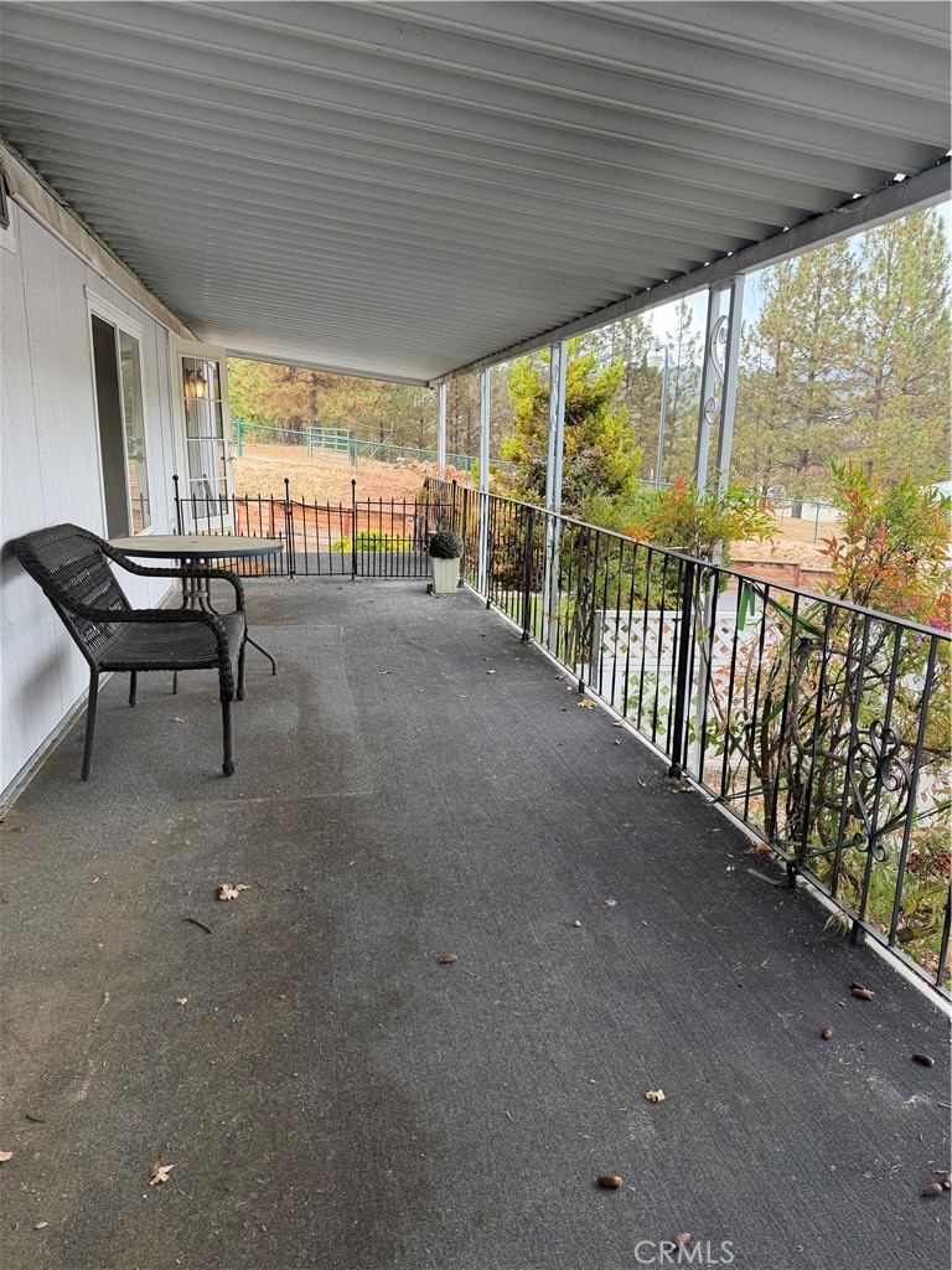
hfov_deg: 56.8
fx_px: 880
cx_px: 476
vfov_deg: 71.6
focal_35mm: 24
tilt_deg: -12.2
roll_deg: -1.2
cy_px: 635
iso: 80
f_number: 1.78
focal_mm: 6.76
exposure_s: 1/153
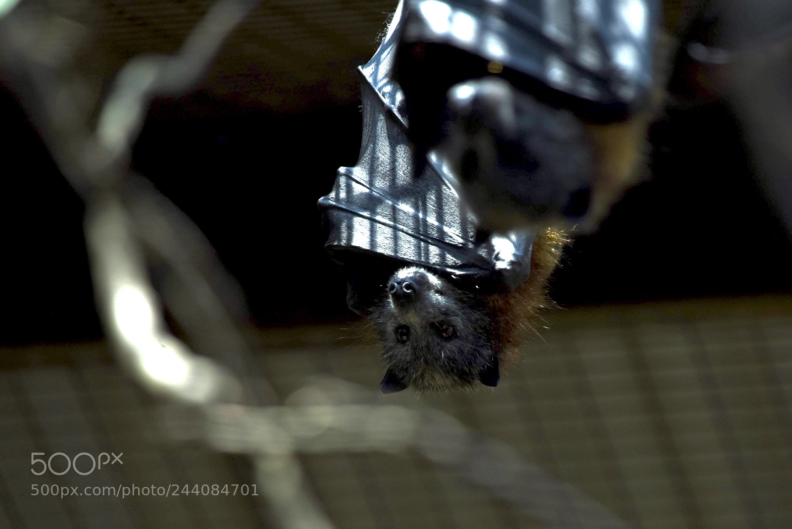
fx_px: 6602
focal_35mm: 300
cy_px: 264
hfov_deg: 6.9
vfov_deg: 4.6
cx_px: 396
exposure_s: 1/250
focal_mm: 300
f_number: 6.3
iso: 640
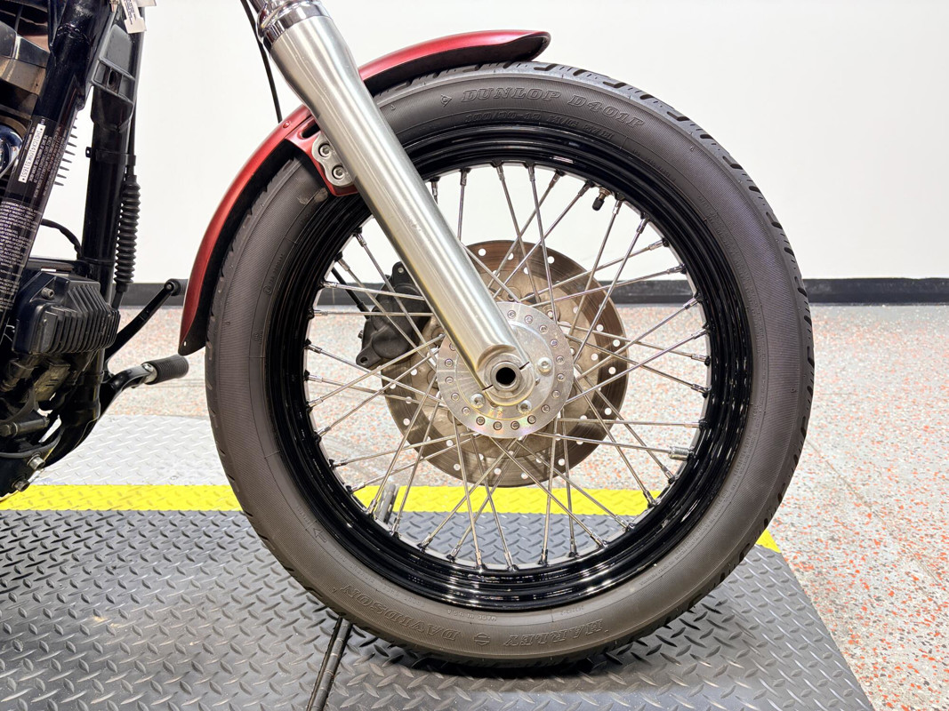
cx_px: 474
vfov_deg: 53.1
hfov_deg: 67.3
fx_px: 713
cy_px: 356
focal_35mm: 26
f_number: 1.6
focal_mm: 5.96
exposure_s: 1/120
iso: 64
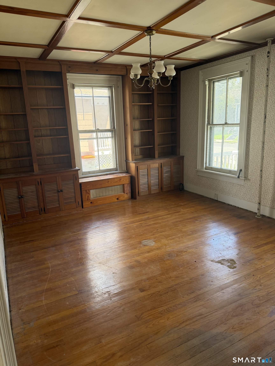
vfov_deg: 71.6
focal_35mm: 24
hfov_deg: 56.8
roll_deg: +2.0
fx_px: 254
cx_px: 138
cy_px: 183
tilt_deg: -14.7
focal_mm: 6.76
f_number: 1.78
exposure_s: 1/173
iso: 200
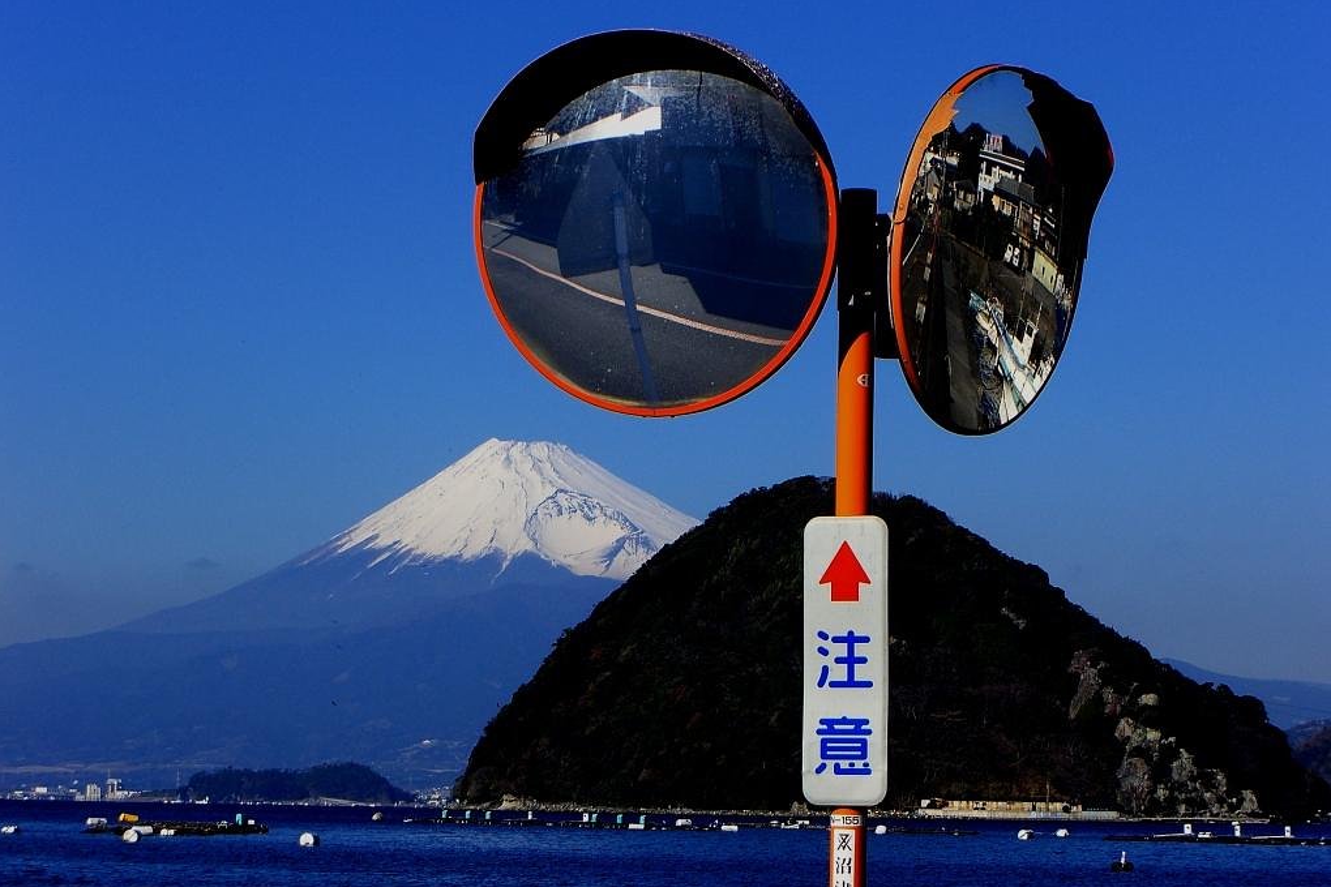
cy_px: 434
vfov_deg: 11.5
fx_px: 4399
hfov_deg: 17.2
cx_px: 664
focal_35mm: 119
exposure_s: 1/320
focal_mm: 23.7
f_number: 7.4
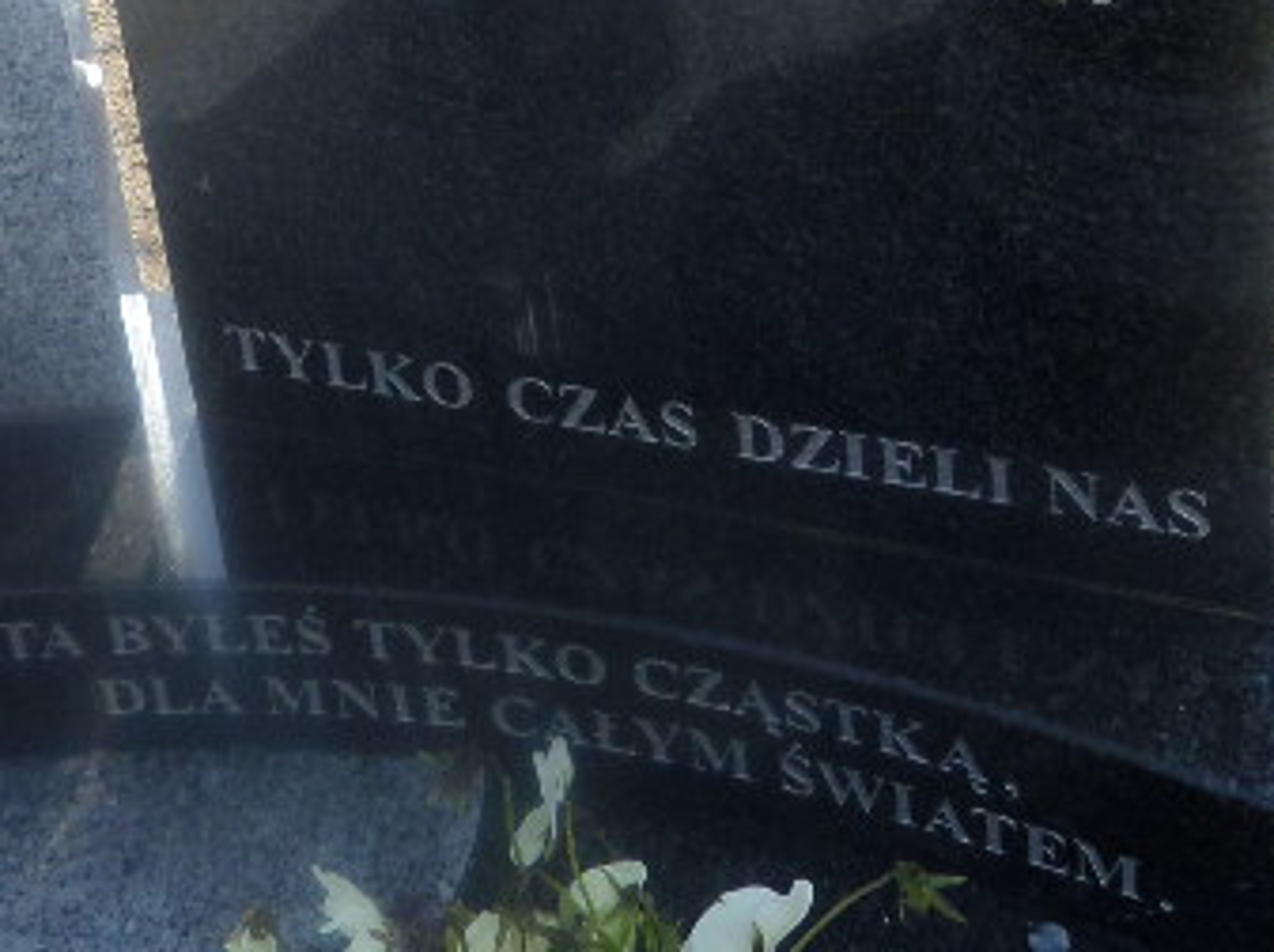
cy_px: -408
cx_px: 484
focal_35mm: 73
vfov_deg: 18.2
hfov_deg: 26.6
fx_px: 2684
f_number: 3.1
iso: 80
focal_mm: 4.3
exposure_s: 1/750
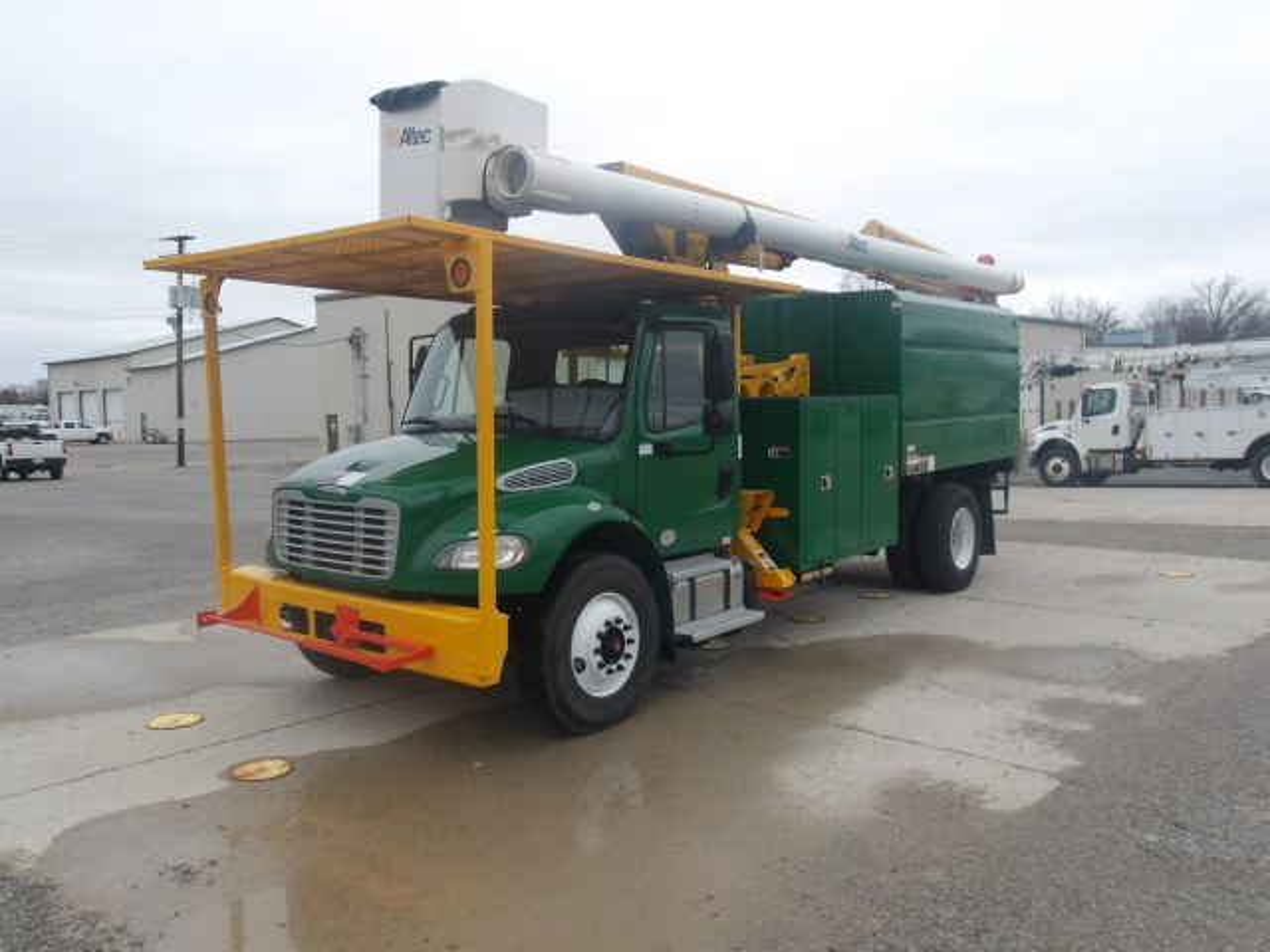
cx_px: 635
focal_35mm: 27
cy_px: 476
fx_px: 991
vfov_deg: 51.4
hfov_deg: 65.3
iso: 198
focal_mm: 4.9
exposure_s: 1/60
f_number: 10.4
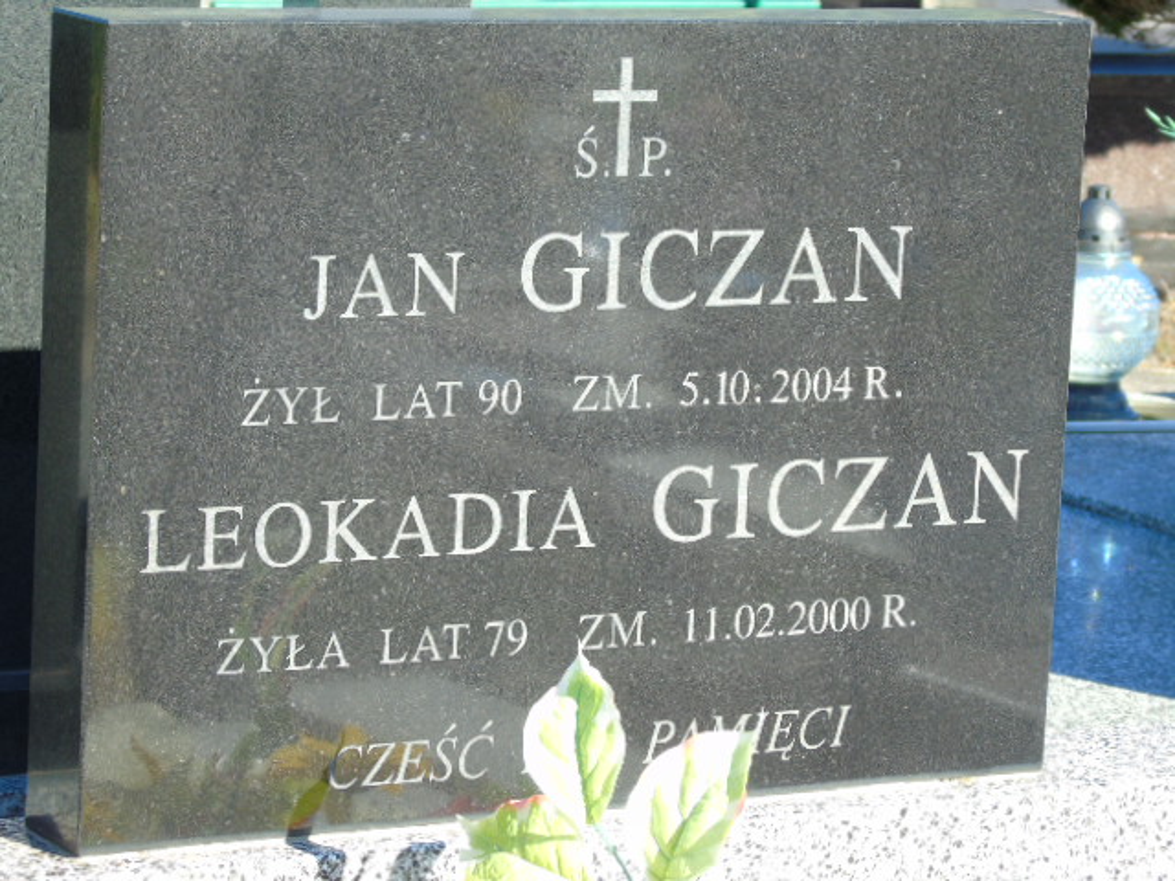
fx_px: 4820
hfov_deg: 13.9
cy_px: 440
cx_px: 588
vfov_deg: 10.4
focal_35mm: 142
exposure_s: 1/125
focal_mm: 25
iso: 100
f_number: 4.7
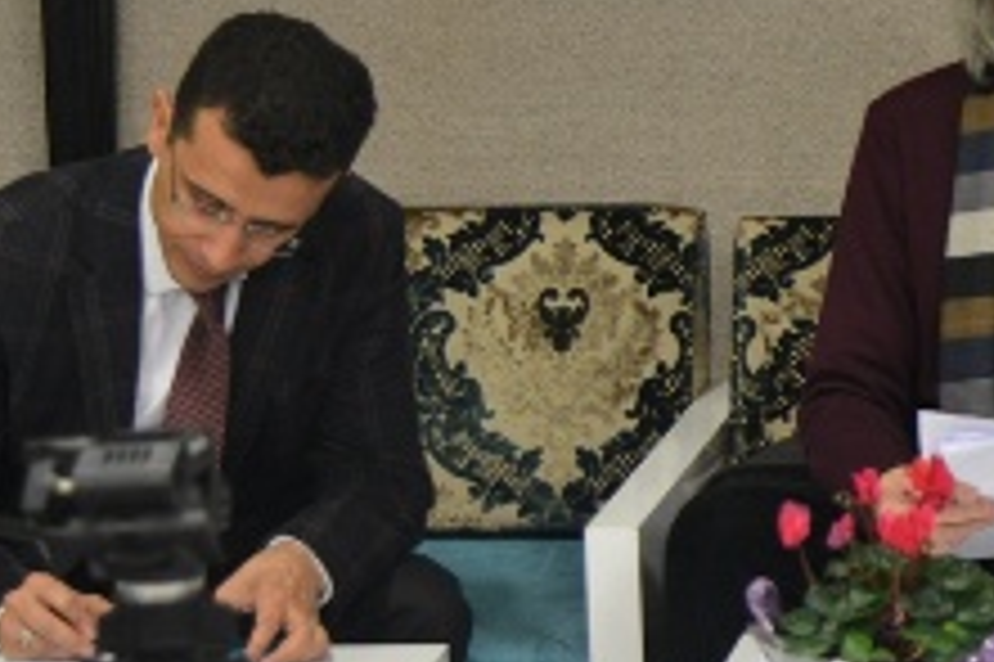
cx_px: 1403
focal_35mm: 145
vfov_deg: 9.4
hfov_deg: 13.5
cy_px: 277
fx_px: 4001
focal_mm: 50
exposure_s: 1/100
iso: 1250
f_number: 4
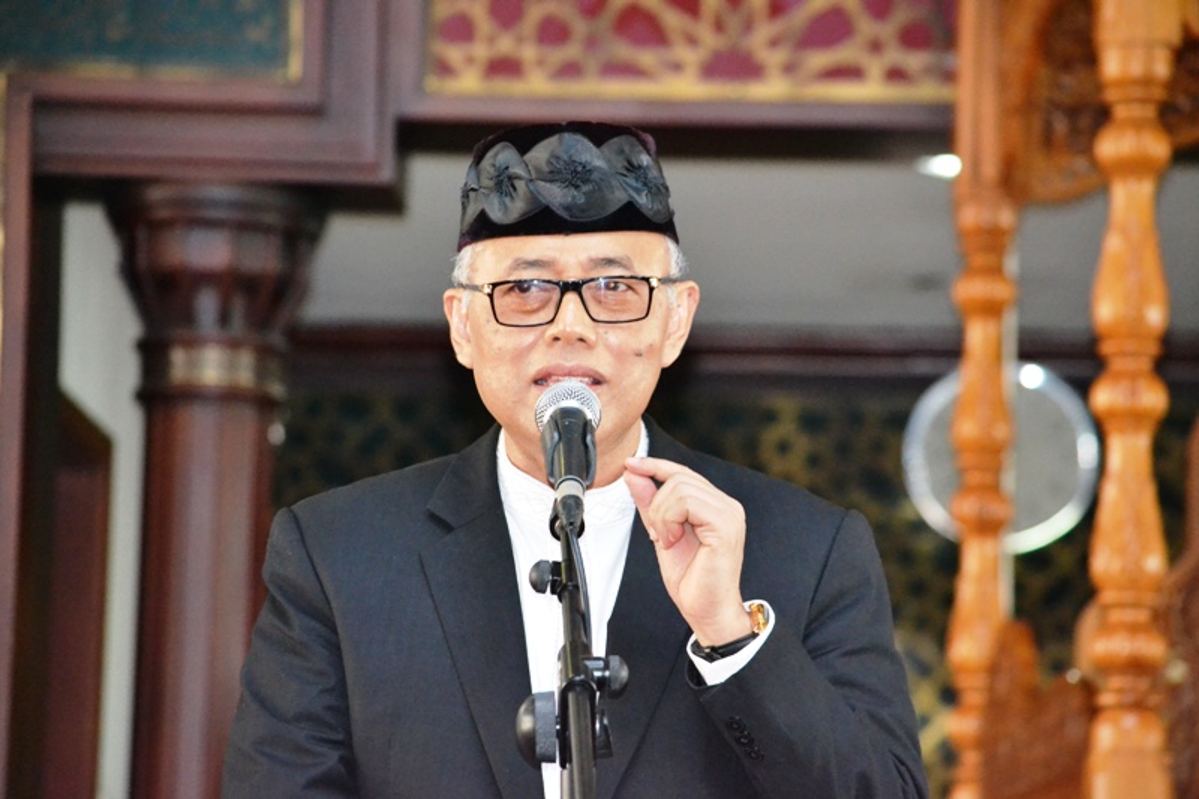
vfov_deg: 7.6
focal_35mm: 180
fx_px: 5993
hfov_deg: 11.4
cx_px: 600
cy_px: 400
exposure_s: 1/60
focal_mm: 120
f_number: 4.8
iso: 3200
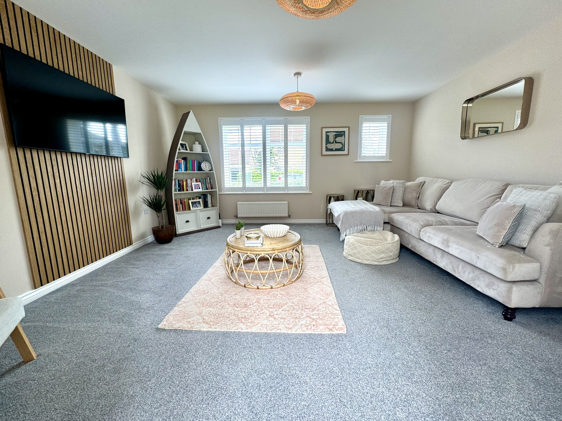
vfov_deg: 85.7
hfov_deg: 102.1
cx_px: 281
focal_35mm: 14
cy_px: 210
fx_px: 227
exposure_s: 1/100
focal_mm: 2.22
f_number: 2.2
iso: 64
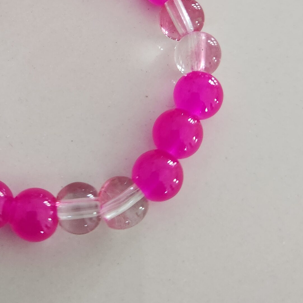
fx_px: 475
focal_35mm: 48
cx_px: 81
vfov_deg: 34.3
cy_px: 61
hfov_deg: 34.7
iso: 1000
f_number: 1.8
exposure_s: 1/100
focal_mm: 5.4
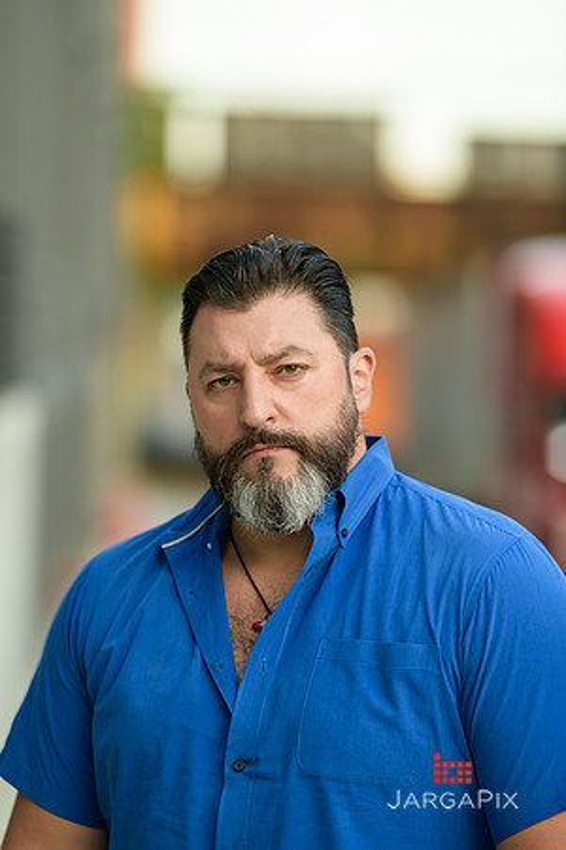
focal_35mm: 135
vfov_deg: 15.2
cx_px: 283
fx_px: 3184
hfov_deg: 10.2
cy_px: 425
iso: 200
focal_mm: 135
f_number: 2
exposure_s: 1/250
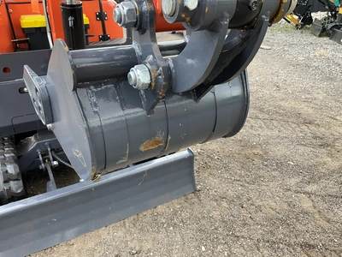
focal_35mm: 29
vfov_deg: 48.2
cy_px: 128
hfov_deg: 61.7
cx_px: 171
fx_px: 287
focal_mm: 3
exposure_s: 1/122
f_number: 1.8
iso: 20
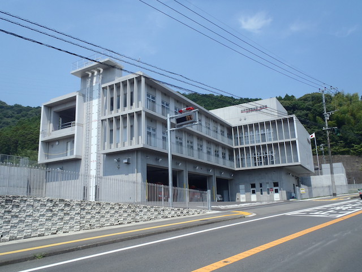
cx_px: 181
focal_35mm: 28
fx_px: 293
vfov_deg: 49.7
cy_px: 136
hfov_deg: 63.4
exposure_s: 1/80
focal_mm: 5
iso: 80
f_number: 11
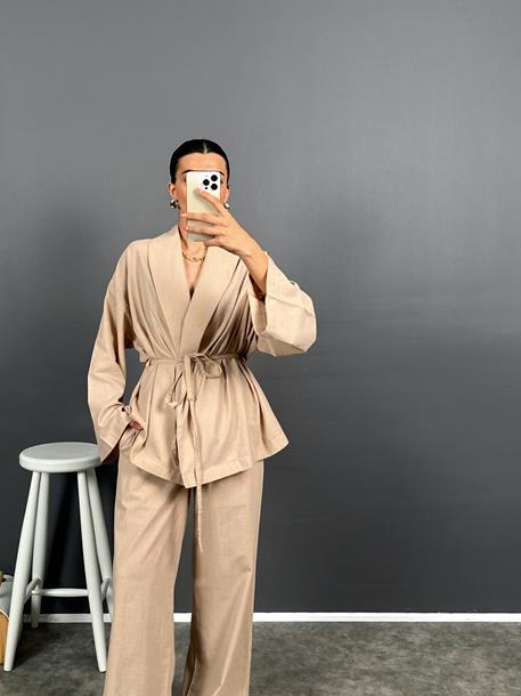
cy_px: 335
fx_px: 743
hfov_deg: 38.5
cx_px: 210
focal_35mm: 37
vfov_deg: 50.1
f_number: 1.78
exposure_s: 1/121
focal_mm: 6.86
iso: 125
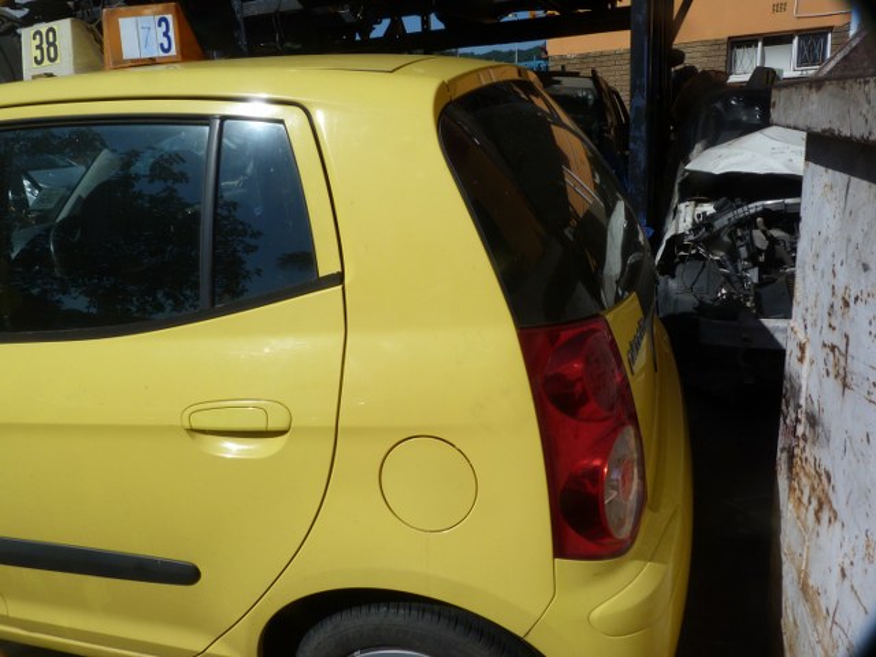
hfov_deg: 69.4
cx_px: 438
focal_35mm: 25
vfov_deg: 54.9
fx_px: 633
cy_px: 328
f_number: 5.6
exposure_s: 1/640
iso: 80
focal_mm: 4.5
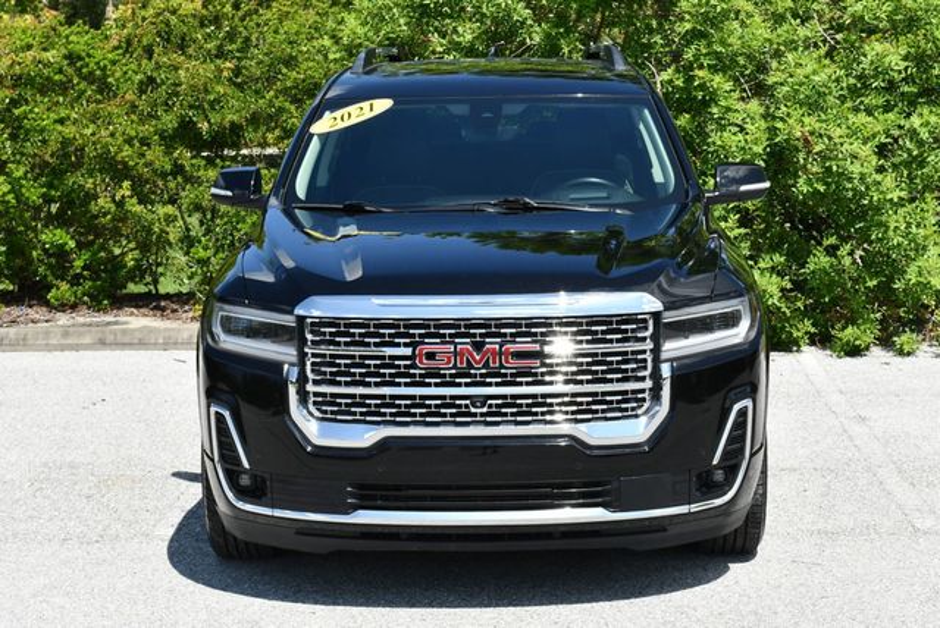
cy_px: 314
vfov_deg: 19.5
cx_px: 470
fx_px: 1829
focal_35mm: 70
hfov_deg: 28.8
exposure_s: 1/250
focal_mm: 35
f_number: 8
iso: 140
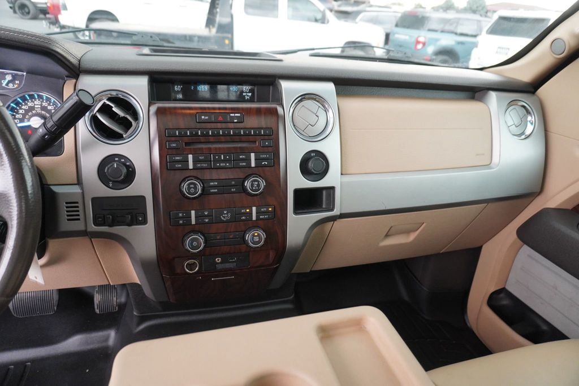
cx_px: 290
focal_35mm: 24
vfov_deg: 53.2
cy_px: 193
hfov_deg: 73.7
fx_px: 386
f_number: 4
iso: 1600
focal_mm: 16
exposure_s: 1/160
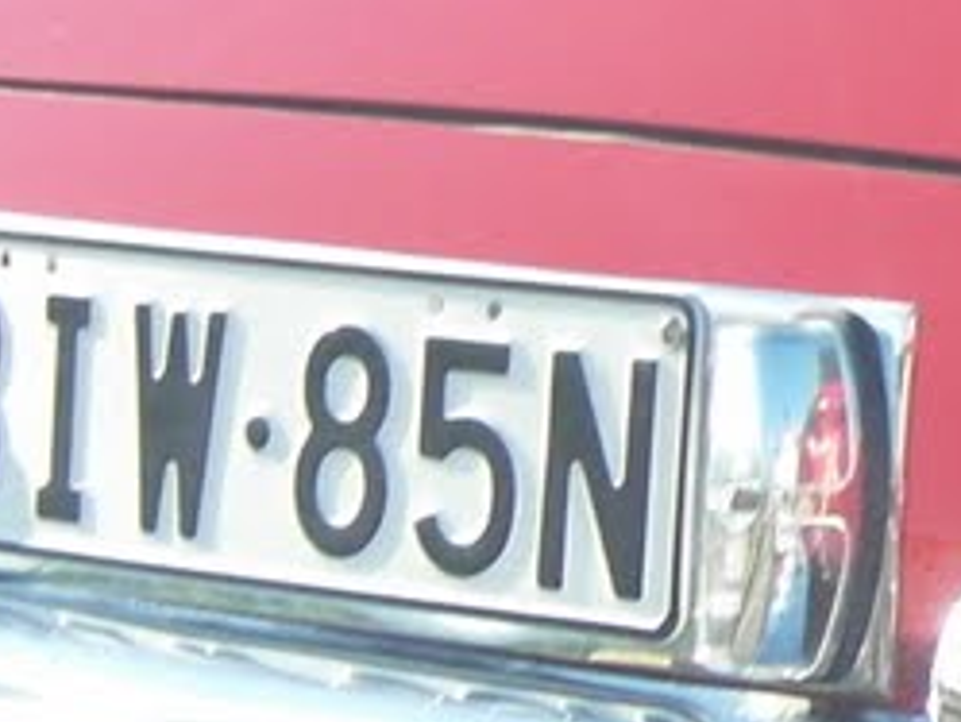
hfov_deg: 8.4
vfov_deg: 6.6
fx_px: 6249
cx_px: 1864
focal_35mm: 225
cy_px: 263
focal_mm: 7.5
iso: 80
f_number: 3.3
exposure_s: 1/400
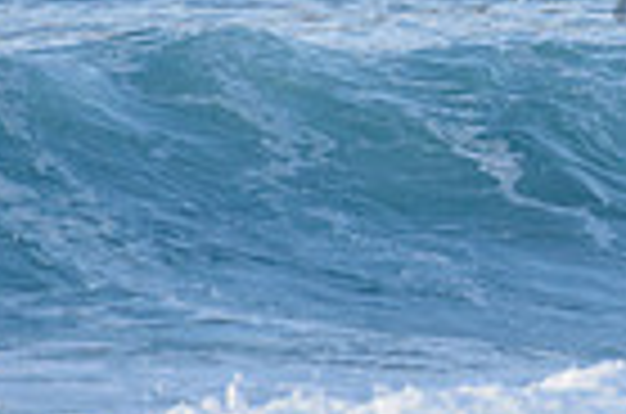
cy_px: -54
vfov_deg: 0.5
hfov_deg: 0.8
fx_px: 44535
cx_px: 1341
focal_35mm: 2567
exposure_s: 1/1600
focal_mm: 500
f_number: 5.6
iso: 320
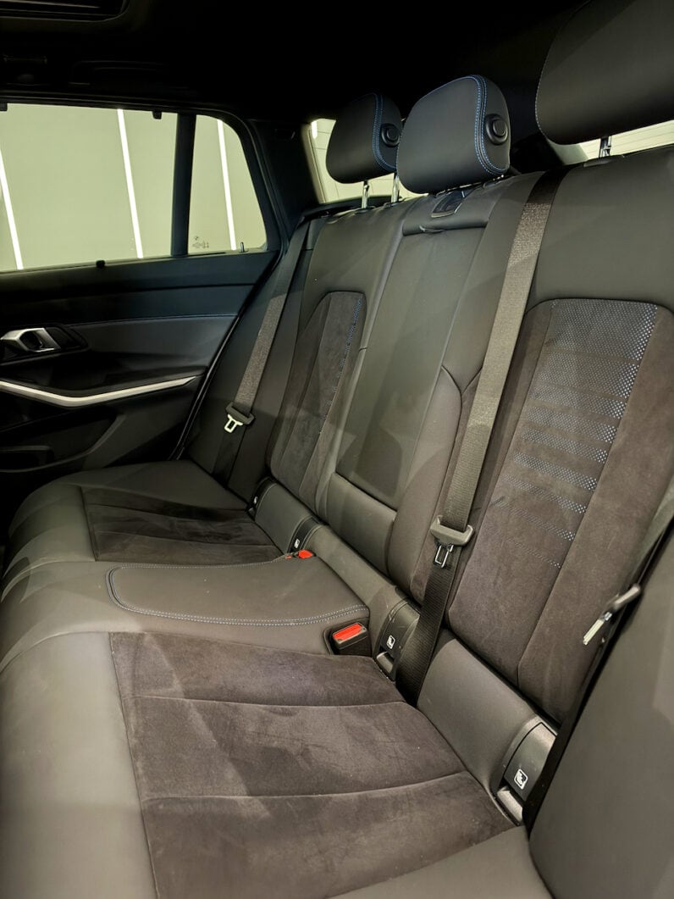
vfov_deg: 71.6
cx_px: 337
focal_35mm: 24
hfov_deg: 56.8
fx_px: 623
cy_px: 450
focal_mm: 6.93
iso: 1250
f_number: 1.8
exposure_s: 1/25
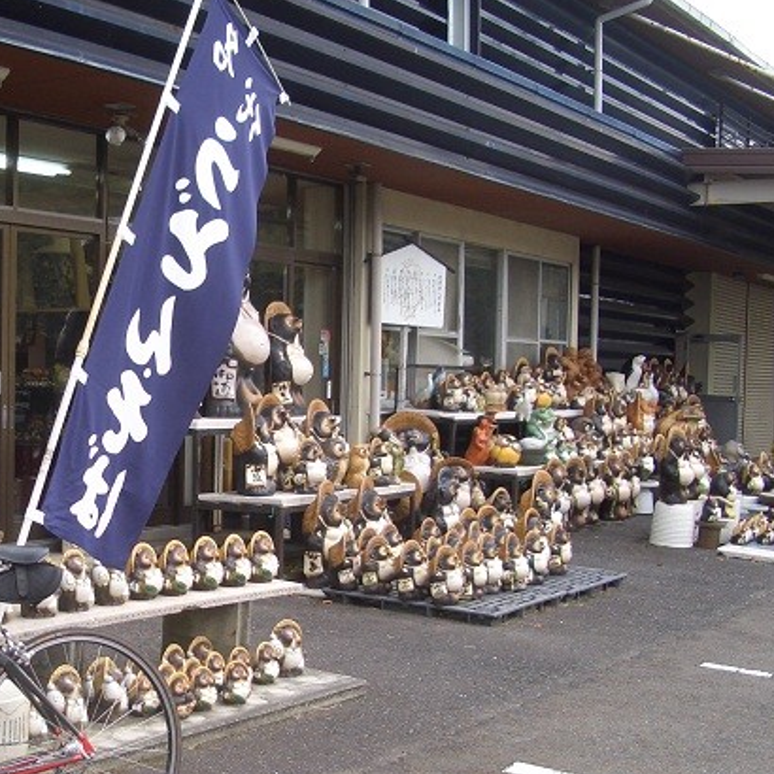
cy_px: 502
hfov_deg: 28.7
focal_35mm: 58
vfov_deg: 29.4
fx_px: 1467
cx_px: 121
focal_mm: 5.8
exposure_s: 1/125
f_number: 2.6
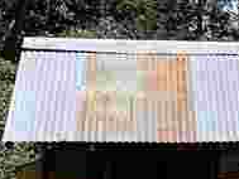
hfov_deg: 10.6
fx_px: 1216
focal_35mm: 176
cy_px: 151
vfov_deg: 8.4
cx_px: 420
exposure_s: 1/2212
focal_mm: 4.2
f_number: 1.6
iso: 32
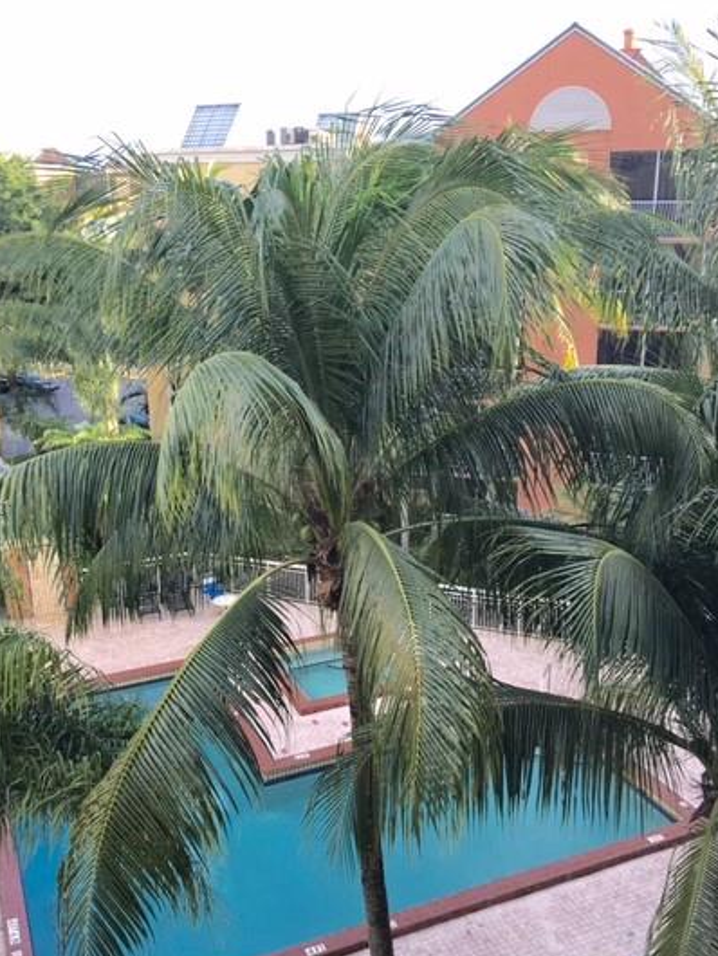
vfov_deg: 52.6
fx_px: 967
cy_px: 509
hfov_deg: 40.7
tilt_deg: -16.8
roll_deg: +1.0
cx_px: 357
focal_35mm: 35
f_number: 2.2
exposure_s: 1/120
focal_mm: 4.15
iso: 32
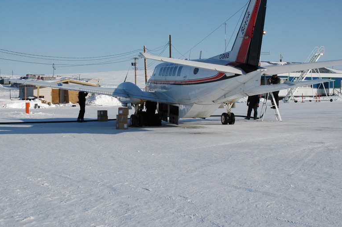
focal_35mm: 54
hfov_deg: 37.1
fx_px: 509
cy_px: 82
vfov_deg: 25.1
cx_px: 154
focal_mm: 27
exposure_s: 1/500
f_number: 11
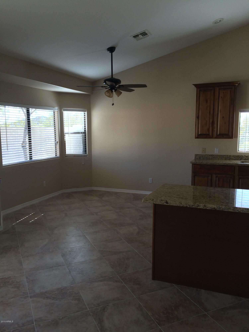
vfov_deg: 61.7
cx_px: 124
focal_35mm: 29
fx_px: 278
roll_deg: -0.7
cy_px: 166
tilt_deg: -11.1
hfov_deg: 48.2
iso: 50
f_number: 2.2
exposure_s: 1/120
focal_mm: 4.15
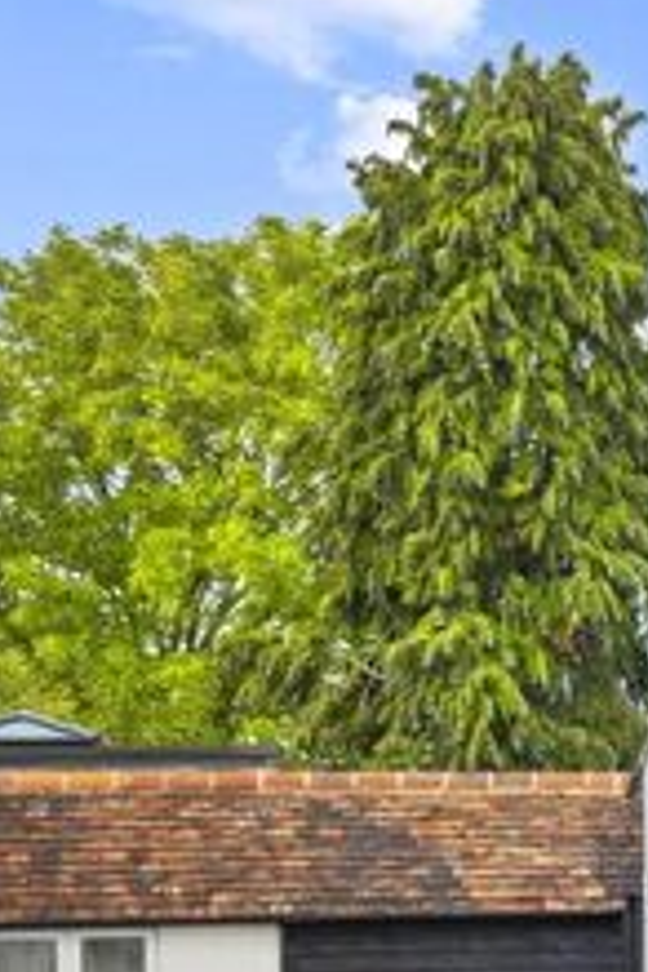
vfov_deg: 18.2
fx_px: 3024
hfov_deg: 10.7
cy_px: 610
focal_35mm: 112
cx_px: 1474
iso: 320
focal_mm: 35
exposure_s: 1/60
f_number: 8
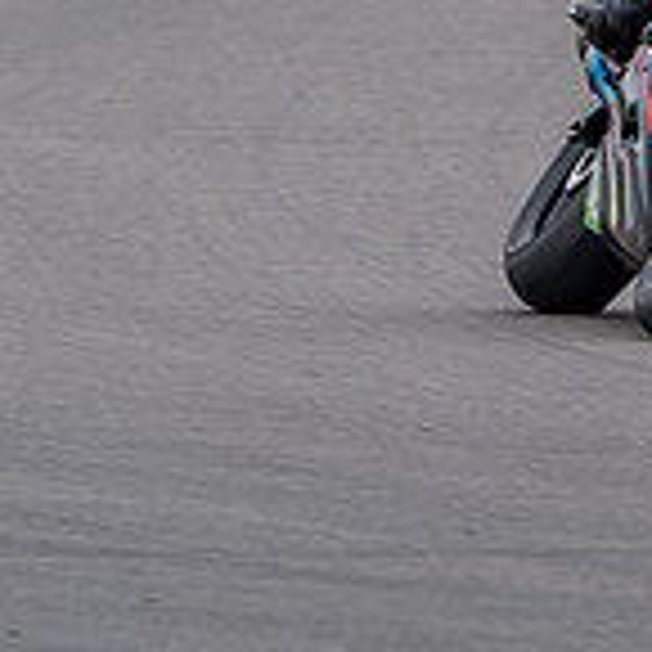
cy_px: -80
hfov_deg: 1.4
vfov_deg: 1.4
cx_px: 943
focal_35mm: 1239
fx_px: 26403
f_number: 7.1
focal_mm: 300
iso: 500
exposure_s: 1/200
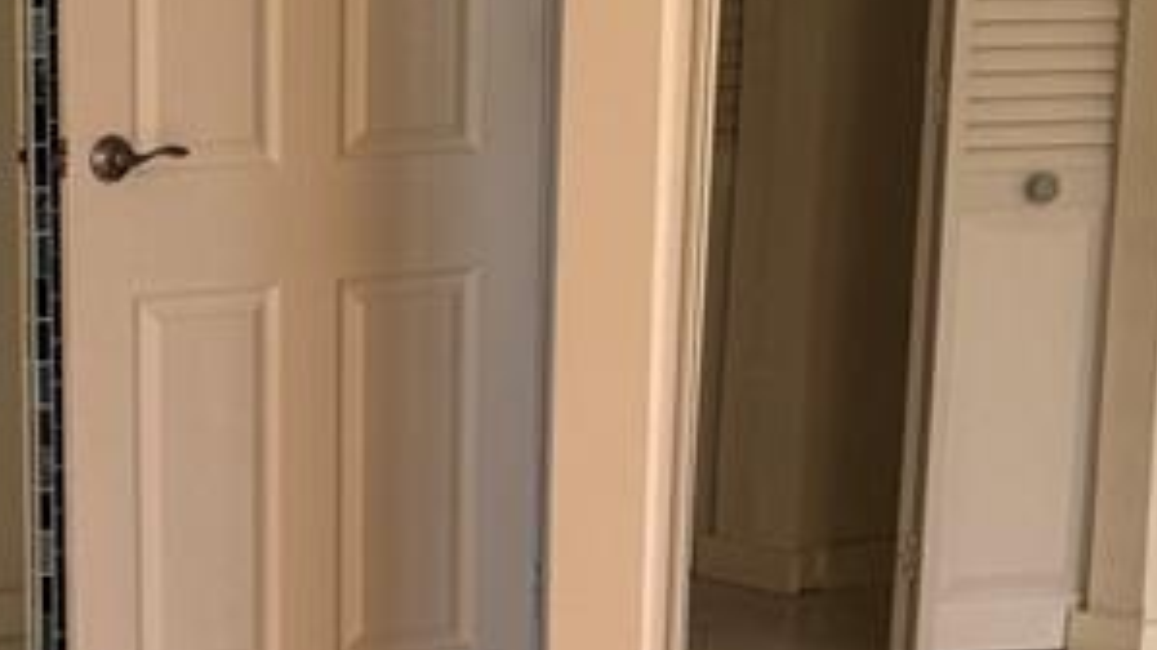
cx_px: -302
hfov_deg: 19.0
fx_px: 3220
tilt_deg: -11.8
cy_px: 619
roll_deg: +2.8
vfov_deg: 11.4
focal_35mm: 105
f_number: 1.78
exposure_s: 1/166
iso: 80
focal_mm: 6.76
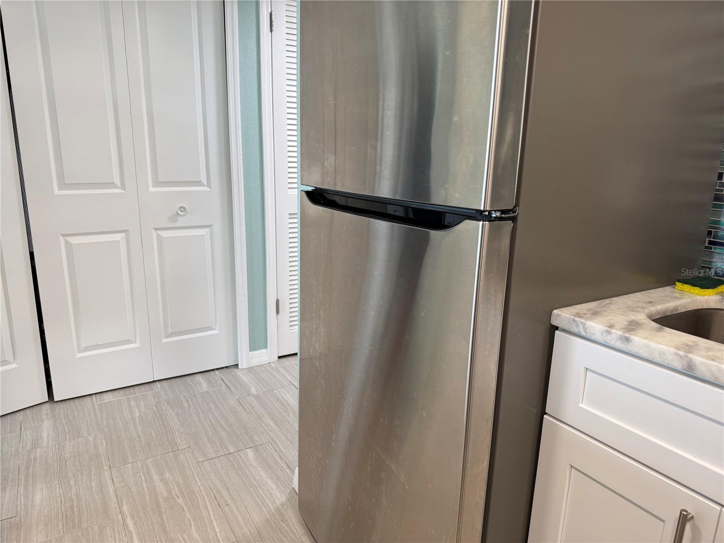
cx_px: 362
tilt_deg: -11.9
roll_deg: -1.3
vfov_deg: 56.8
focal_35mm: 24
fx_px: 502
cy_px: 272
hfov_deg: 71.6
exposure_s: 1/120
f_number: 1.78
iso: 125
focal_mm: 6.76
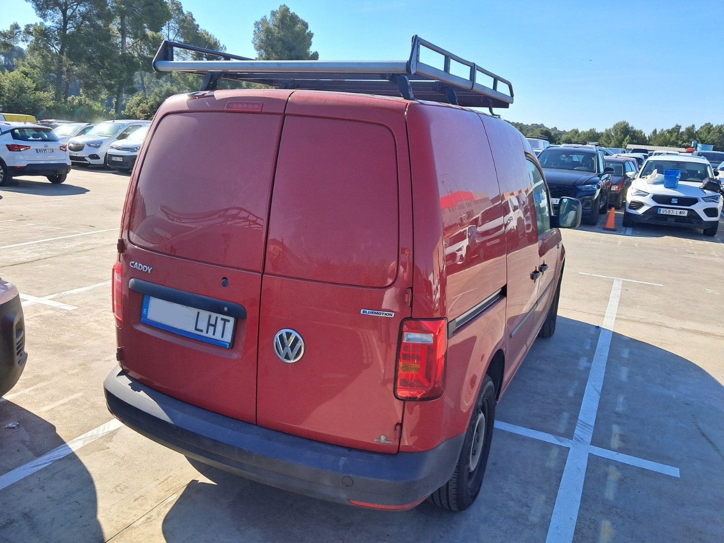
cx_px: 362
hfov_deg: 65.3
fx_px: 565
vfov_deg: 51.4
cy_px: 272
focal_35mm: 27
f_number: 1.8
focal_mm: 4
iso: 50
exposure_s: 1/412
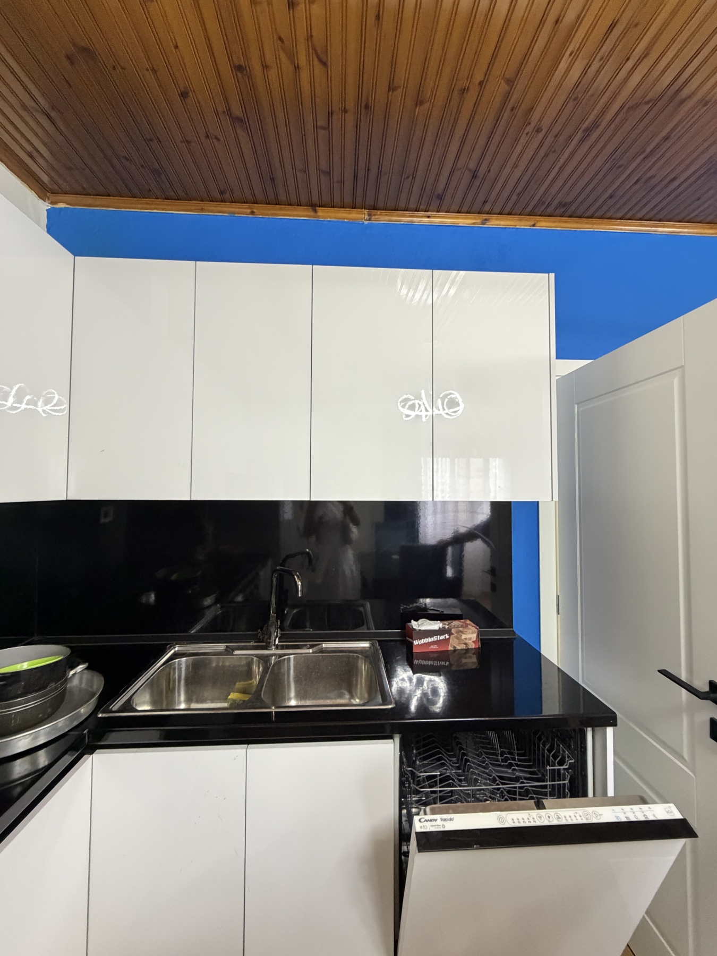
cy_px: 478
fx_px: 387
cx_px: 358
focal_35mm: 14
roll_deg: -0.2
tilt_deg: +2.8
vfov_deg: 102.1
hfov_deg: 85.7
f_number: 2.2
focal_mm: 2.22
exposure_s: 1/50
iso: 500
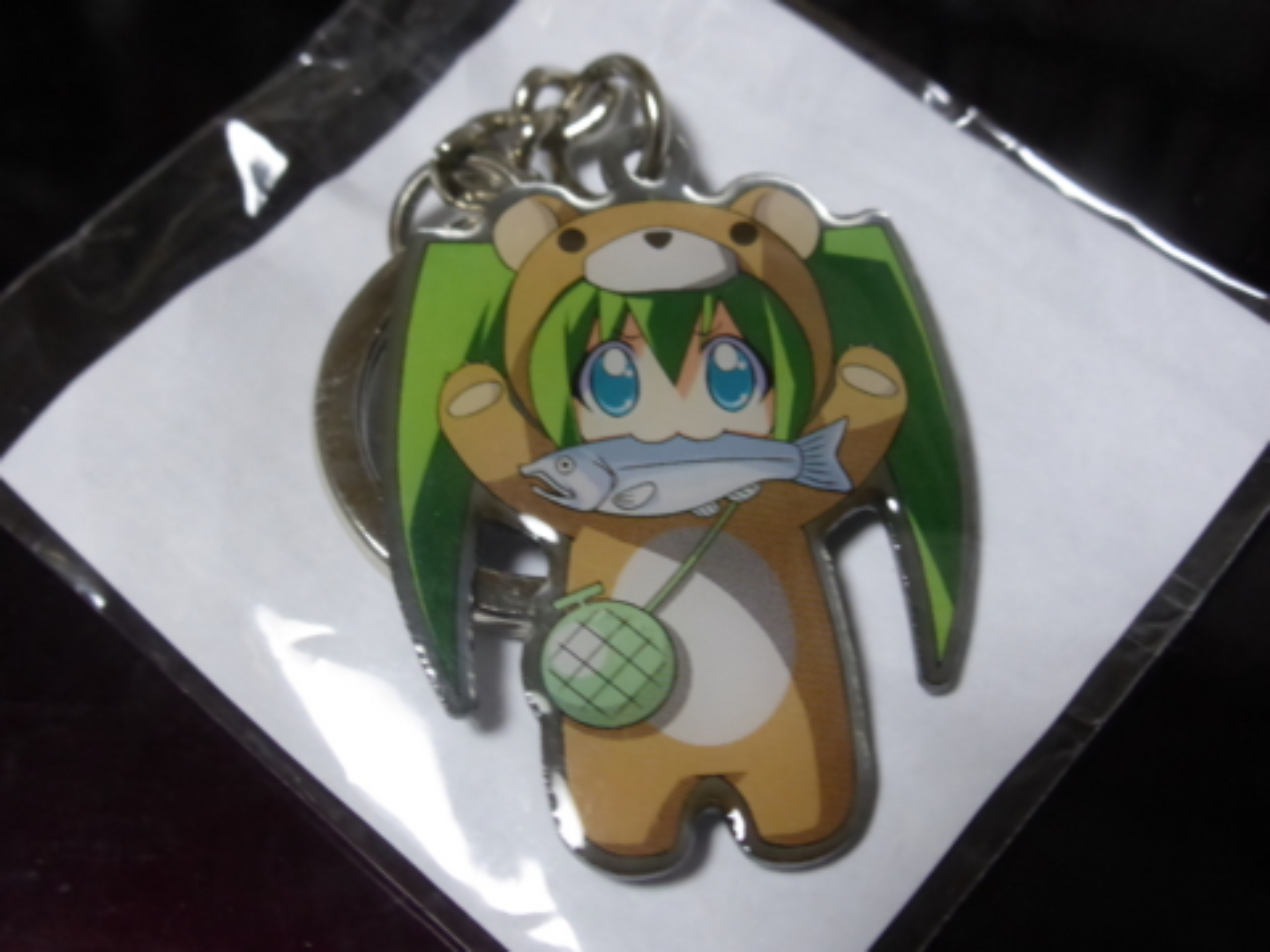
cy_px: 476
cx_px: 635
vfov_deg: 28.6
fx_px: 1871
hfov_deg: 37.5
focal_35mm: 51
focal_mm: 9
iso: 400
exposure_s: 1/15
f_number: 4.4
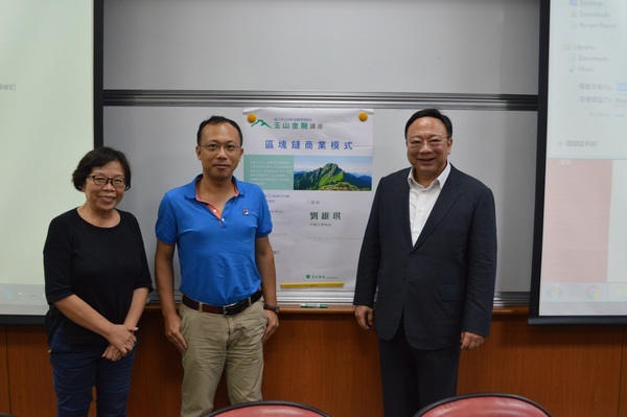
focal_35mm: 36
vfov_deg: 36.8
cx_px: 314
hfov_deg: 53.2
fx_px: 626
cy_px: 208
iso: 800
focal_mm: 24
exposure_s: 1/80
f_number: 5
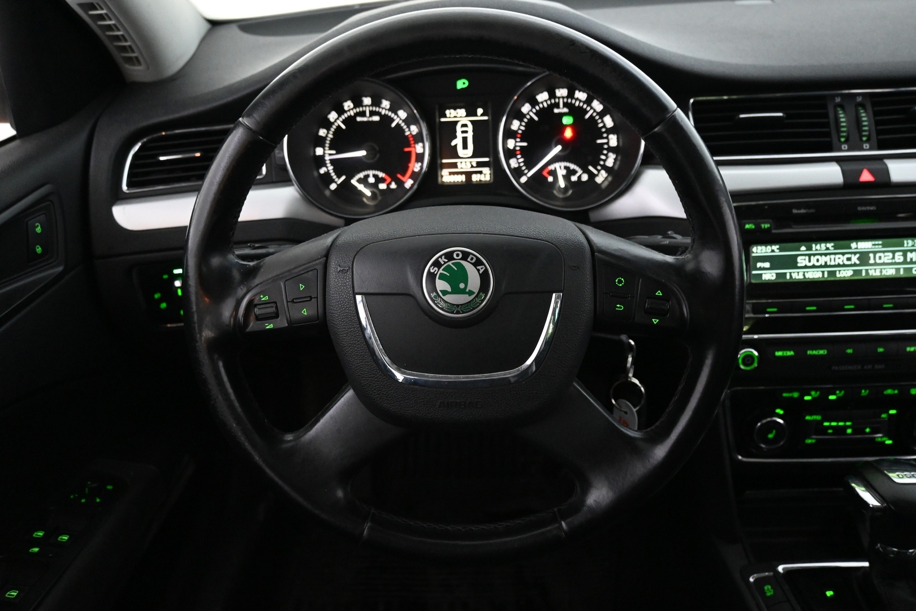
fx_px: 744
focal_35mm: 29
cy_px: 306
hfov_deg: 63.2
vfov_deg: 44.6
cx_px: 458
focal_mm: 19.5
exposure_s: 1/30
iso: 4000
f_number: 3.8
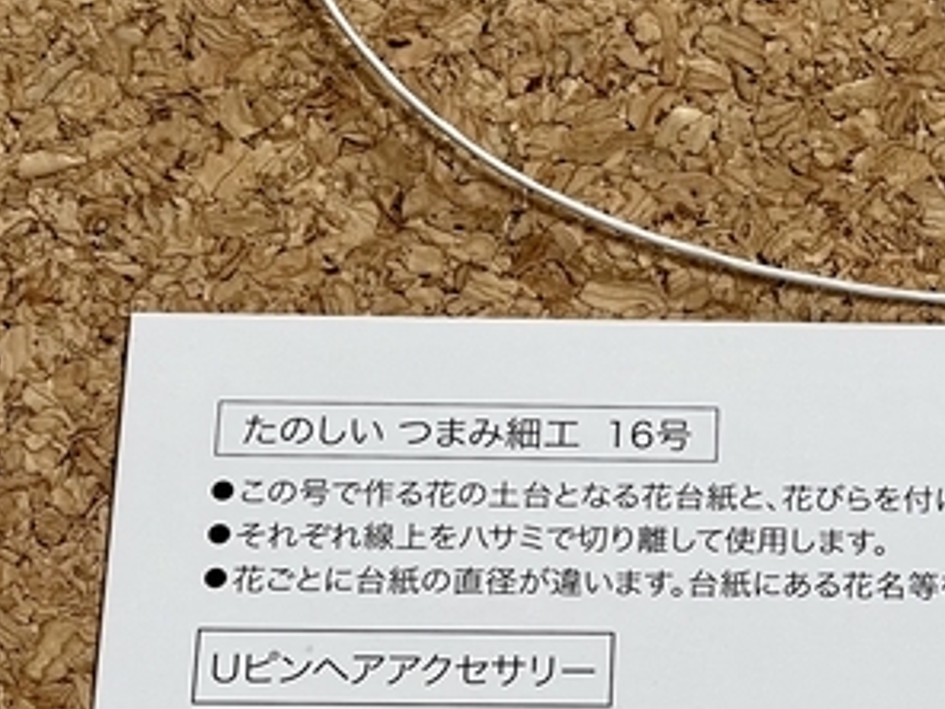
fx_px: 4723
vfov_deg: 8.6
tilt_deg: -63.2
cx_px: 1153
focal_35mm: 173
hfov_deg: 11.2
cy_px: 303
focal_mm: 7.5
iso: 50
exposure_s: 1/99
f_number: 2.2
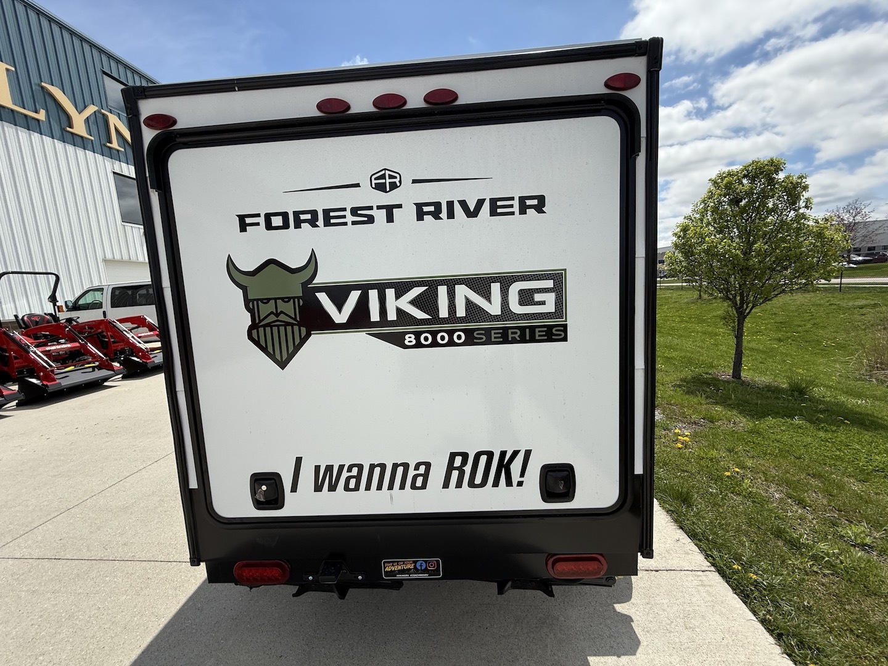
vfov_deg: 85.7
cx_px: 444
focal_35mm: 14
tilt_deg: -8.0
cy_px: 333
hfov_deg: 102.1
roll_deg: +4.3
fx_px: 359
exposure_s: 1/2506
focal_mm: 2.22
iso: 50
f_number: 2.2
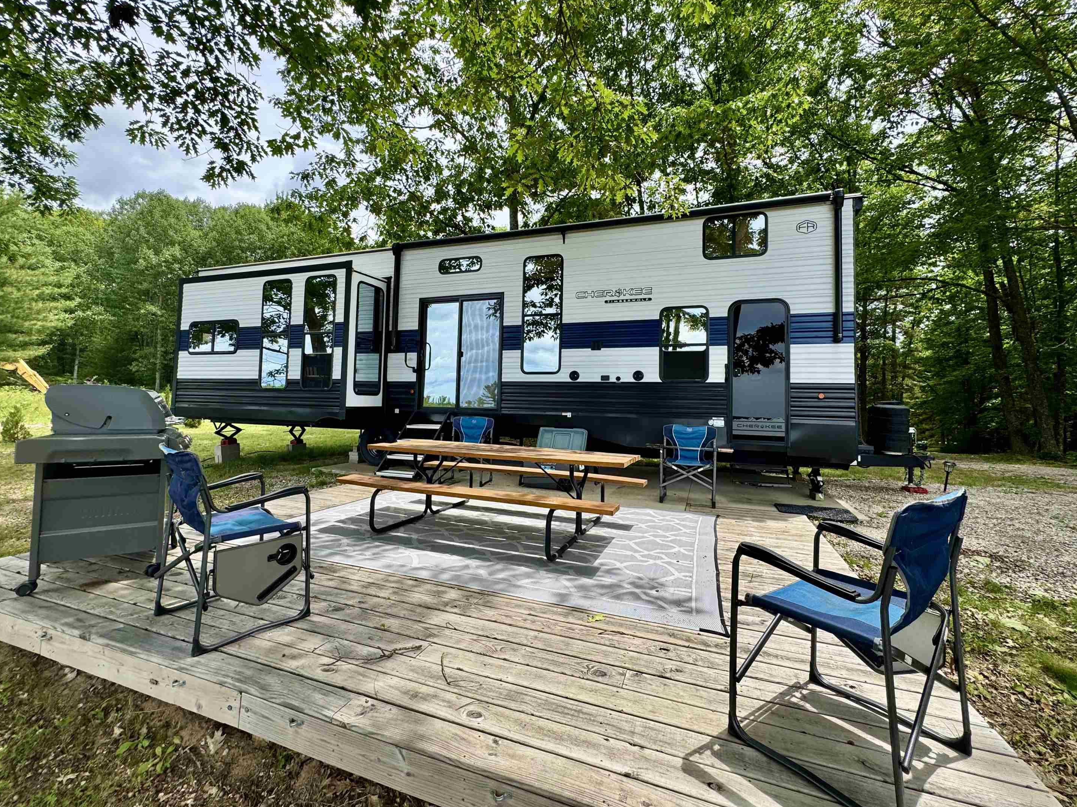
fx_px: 467
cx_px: 537
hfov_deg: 98.2
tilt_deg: +3.2
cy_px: 386
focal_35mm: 15
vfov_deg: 81.7
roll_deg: -1.5
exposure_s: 1/713
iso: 40
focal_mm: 2.22
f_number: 2.2
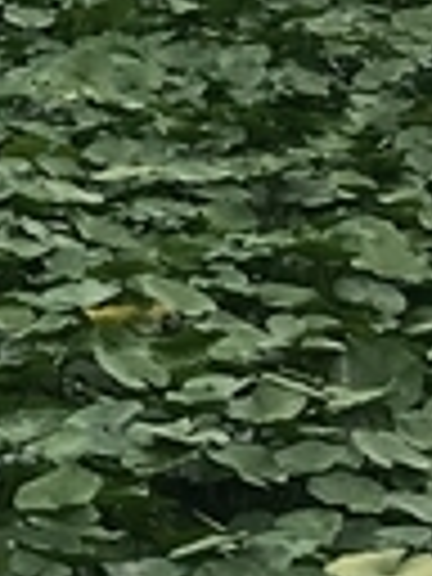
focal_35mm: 271
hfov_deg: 4.7
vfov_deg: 7.1
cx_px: -1584
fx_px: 4509
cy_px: -477
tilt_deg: +0.0
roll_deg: +0.9
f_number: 2.2
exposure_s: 1/499
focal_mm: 4.15
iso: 25
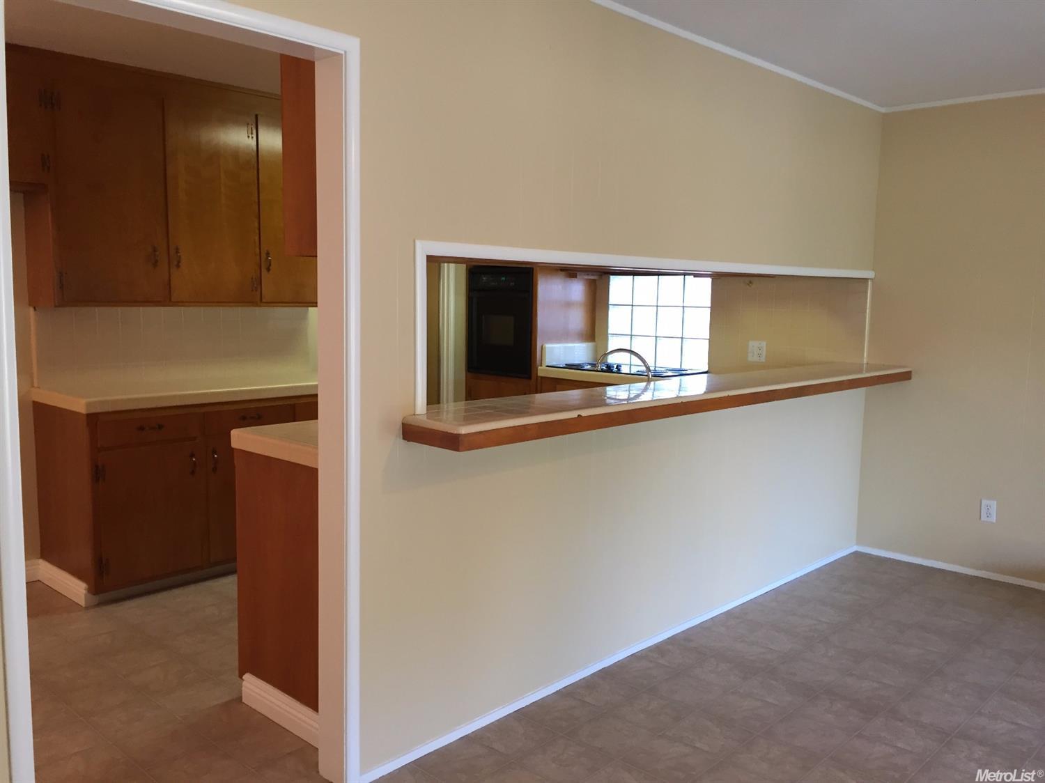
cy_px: 392
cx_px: 522
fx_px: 875
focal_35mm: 29
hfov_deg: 61.7
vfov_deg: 48.2
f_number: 2.2
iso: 100
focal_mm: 4.15
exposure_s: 1/30
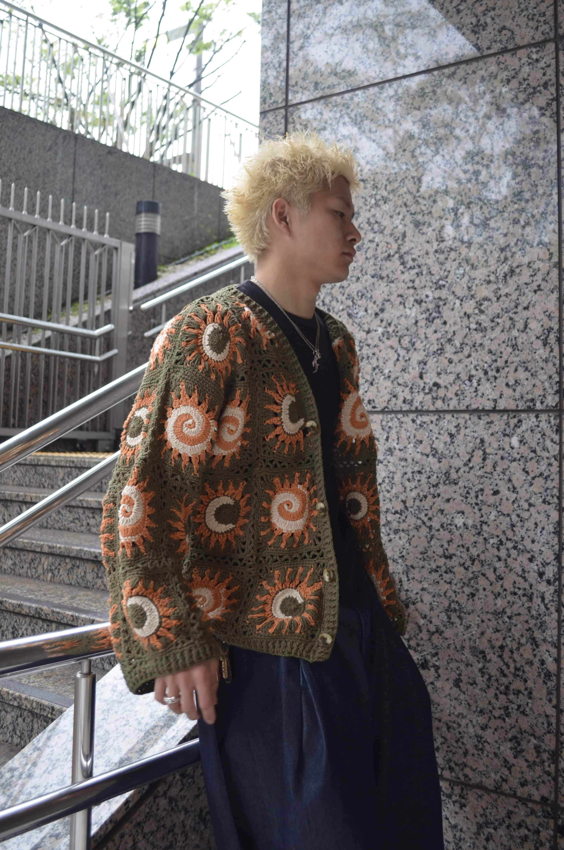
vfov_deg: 57.3
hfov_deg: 39.8
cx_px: 282
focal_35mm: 33
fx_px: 779
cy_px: 425
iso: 800
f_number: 3.8
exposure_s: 1/125
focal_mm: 22
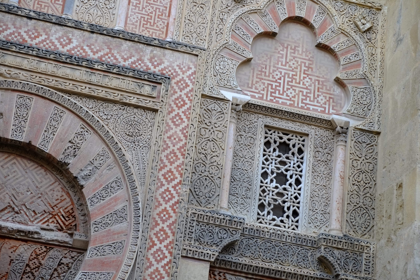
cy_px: 140
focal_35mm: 83
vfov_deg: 16.5
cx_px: 210
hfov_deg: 24.5
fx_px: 968
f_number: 2.8
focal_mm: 55
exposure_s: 1/160
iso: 200
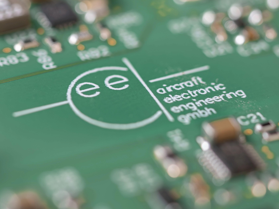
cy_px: 97
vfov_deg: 6.8
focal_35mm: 218
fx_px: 1757
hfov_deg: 9.0
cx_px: 7
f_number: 2.8
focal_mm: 90
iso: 125
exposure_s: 1/25
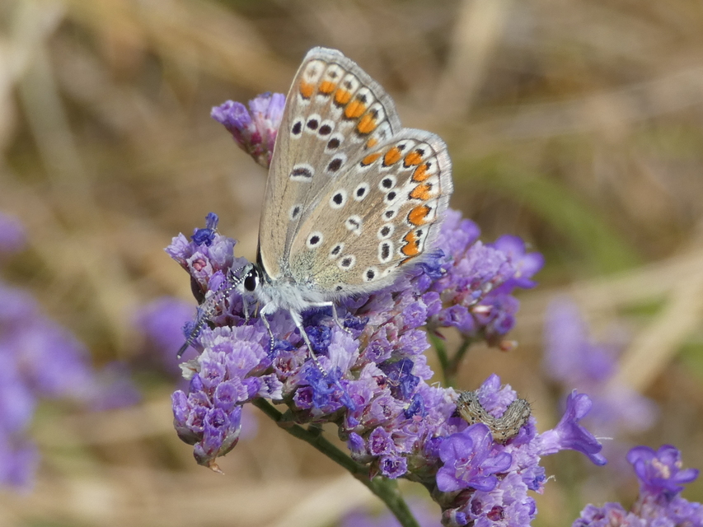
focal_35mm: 132
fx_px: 2681
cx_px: 352
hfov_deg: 14.9
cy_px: 264
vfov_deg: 11.2
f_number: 5.2
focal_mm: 23.7
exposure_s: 1/125
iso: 80
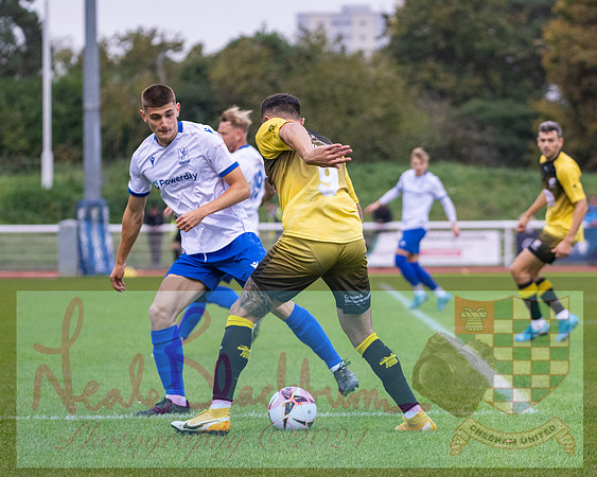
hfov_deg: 10.3
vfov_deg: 8.2
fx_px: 3321
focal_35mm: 188
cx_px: 398
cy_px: 310
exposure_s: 1/1600
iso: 1600
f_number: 2.8
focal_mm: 125
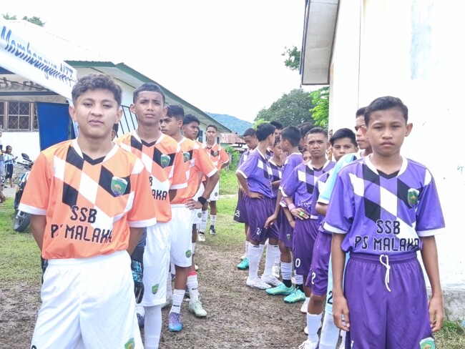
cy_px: 174
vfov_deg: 35.2
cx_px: 232
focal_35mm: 41
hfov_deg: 45.8
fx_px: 551
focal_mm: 6.18
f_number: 1.65
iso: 50
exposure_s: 1/133
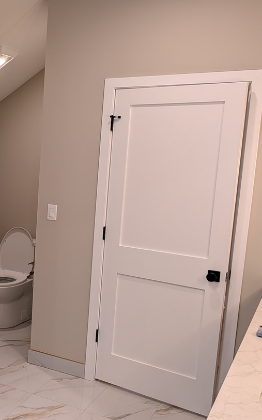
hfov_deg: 24.5
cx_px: -89
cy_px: 220
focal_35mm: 45
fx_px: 514
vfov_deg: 44.4
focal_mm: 6.9
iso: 28
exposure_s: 1/205
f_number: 1.68
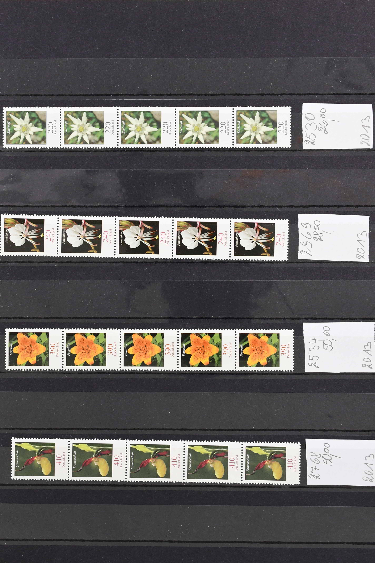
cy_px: 282
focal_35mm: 64
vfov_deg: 31.4
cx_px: 188
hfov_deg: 21.2
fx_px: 1000
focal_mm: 32
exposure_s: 1/250
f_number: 8
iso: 1000
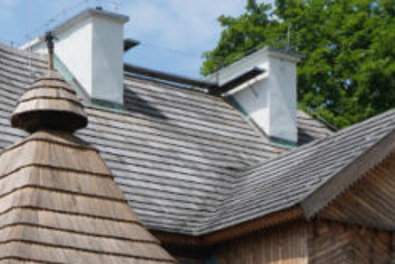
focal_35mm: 120
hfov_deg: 17.0
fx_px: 1317
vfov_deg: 10.8
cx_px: 262
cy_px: 458
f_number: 8
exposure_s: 1/1250
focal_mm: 29
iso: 400
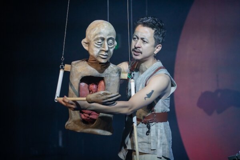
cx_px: 124
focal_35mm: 95
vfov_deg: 14.4
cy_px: 77
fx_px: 635
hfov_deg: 21.4
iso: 4000
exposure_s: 1/250
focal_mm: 92
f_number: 3.5
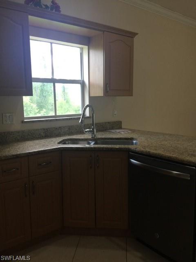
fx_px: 219
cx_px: 98
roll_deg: +0.2
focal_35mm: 29
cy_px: 131
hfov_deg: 48.2
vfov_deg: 61.7
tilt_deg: -7.3
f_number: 2.2
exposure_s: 1/30
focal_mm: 4.15
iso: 40
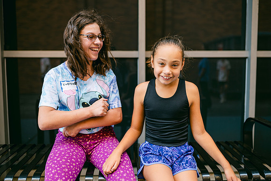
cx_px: 136
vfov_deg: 37.0
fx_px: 269
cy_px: 90
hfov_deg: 53.4
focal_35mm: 36
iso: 100
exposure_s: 1/200
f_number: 2
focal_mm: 35
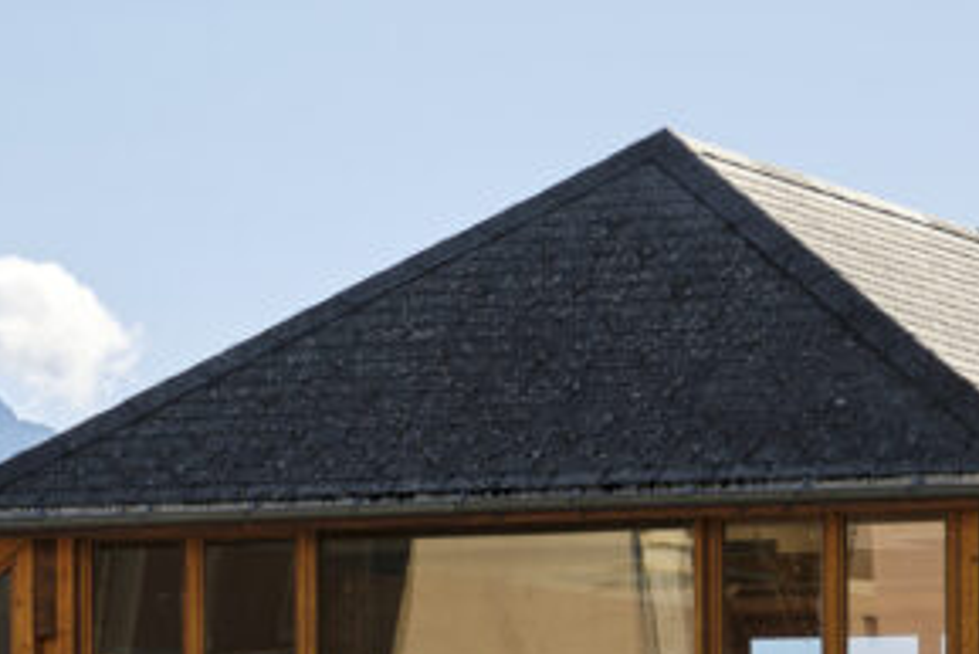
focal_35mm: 248
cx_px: -417
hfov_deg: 8.2
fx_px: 6747
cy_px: 829
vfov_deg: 5.5
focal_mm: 46.6
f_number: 5.6
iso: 160
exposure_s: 1/450
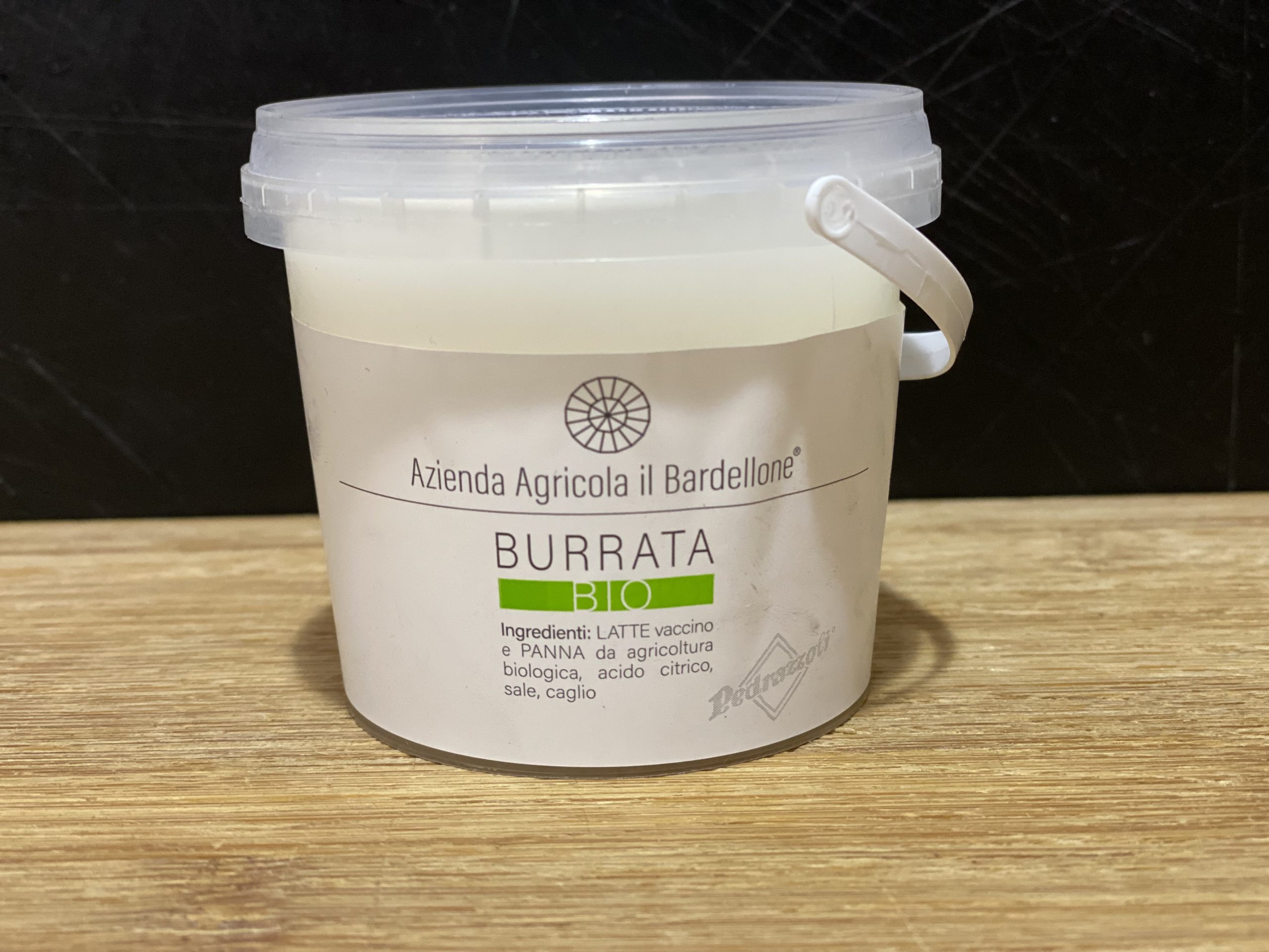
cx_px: 634
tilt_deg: -14.3
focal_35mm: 52
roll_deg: +2.0
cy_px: 476
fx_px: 1906
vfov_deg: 28.0
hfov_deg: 36.8
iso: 200
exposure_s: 1/33
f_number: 2
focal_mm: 6
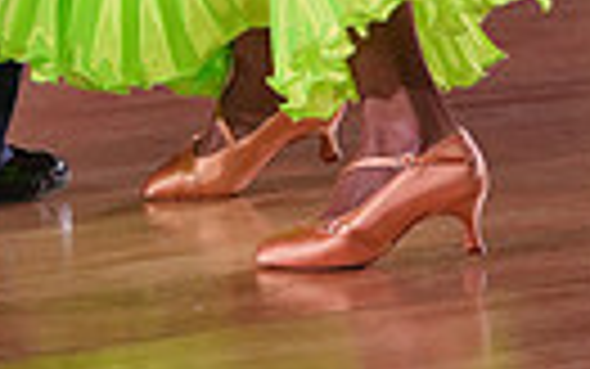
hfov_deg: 4.0
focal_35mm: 525
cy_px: -616
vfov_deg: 2.5
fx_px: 8445
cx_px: 83
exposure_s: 1/500
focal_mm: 116
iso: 1600
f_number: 4
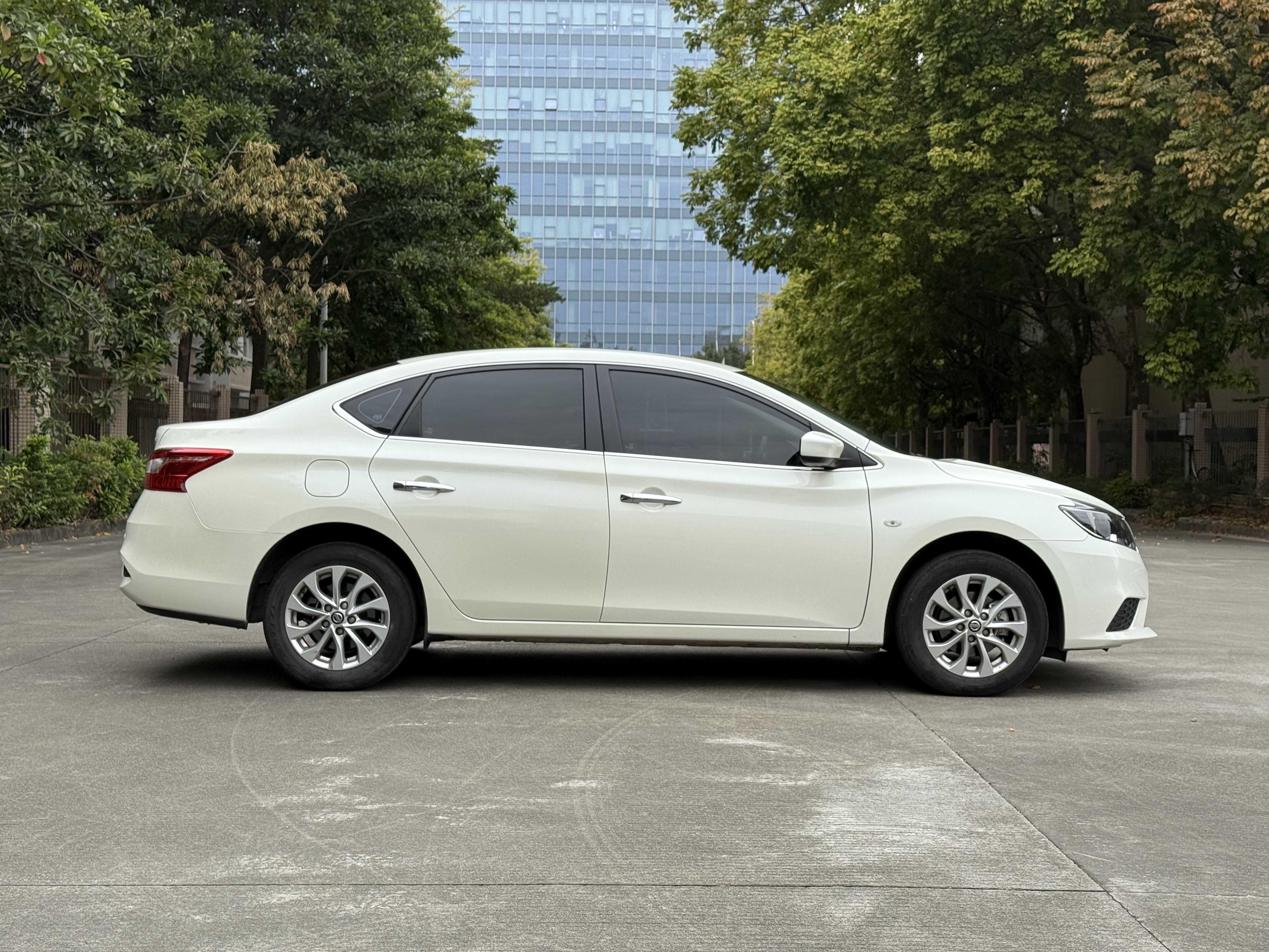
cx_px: 634
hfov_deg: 39.7
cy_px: 476
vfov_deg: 30.3
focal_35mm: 48
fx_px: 1760
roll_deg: -0.7
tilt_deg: -1.7
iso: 64
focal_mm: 6.76
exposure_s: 1/1754
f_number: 1.78
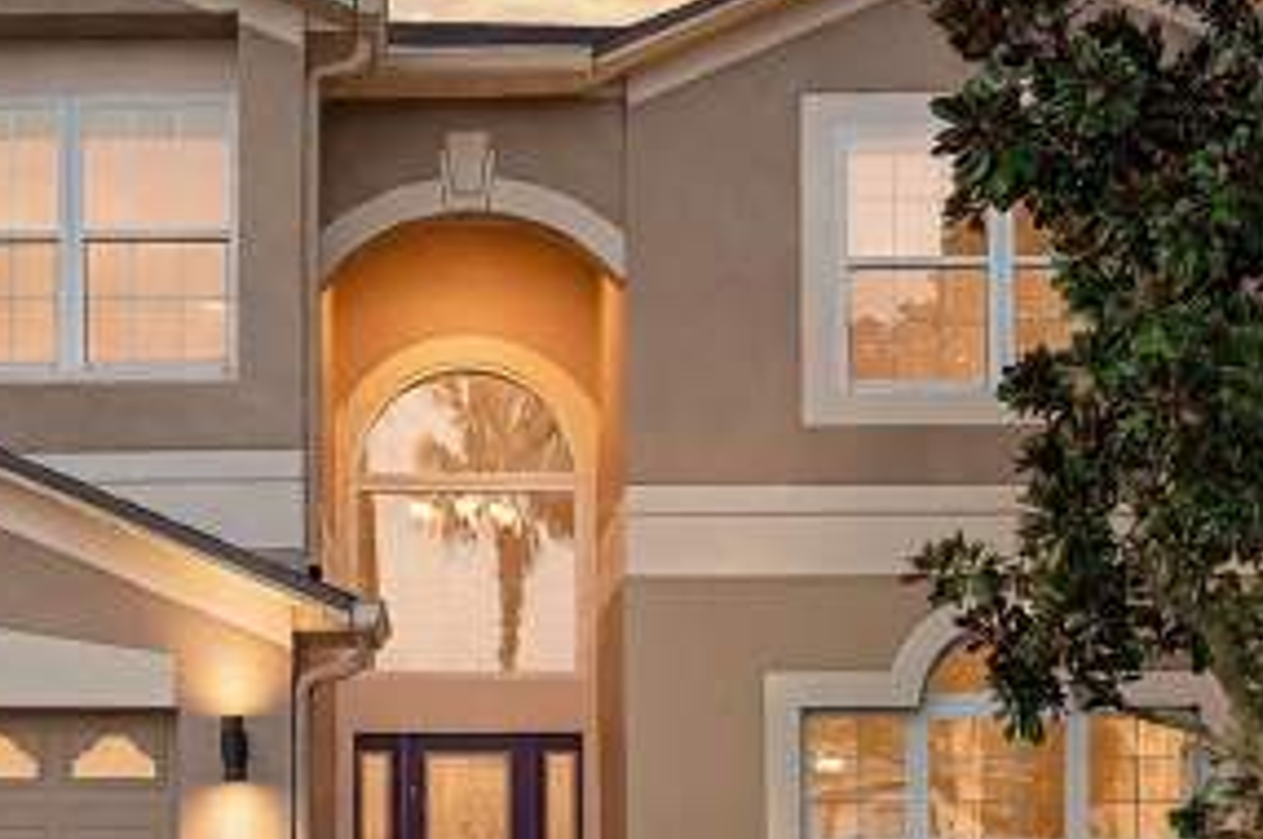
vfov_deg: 24.0
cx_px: 503
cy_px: 550
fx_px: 1962
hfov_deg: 35.5
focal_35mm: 56
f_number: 9
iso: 320
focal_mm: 20
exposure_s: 1/125
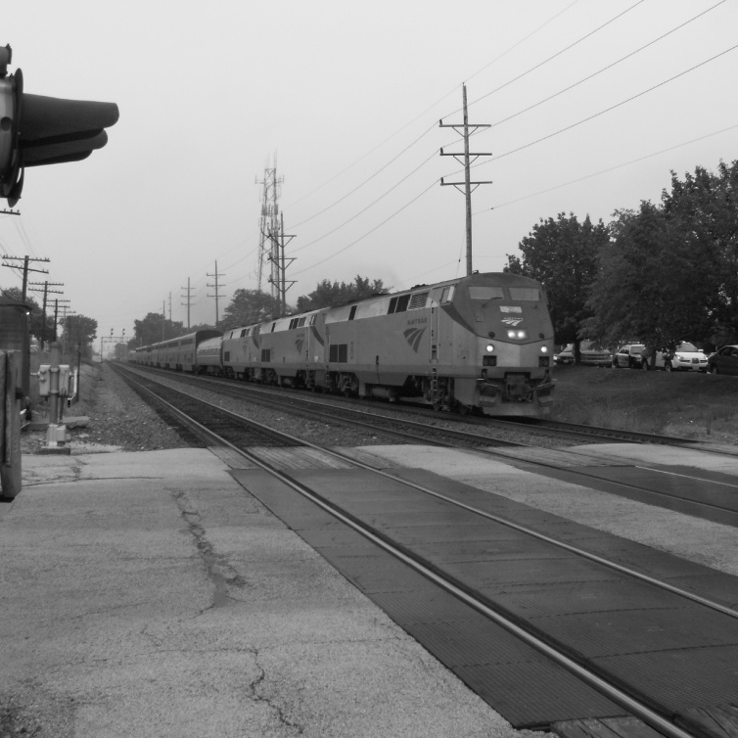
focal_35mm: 42
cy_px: 369
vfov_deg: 40.0
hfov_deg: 40.0
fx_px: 1013
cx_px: 409
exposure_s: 1/250
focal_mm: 5.86
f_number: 4.5
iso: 50
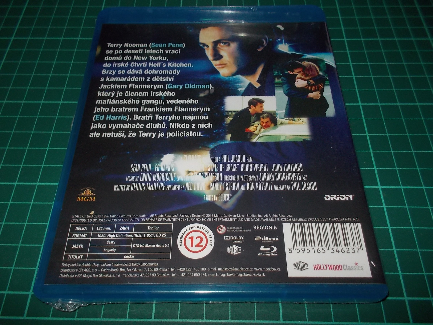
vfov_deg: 48.2
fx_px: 363
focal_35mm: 29
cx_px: 216
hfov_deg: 61.7
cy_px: 162
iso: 200
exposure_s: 1/30
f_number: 3.3
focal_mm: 4.1
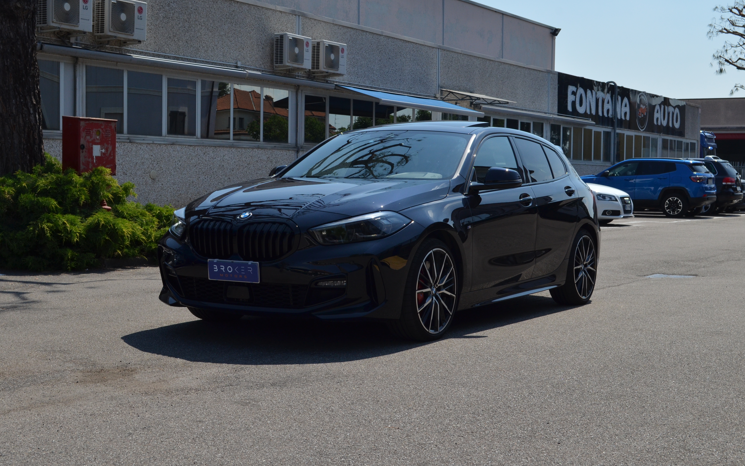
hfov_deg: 37.8
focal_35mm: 54
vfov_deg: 24.2
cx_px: 372
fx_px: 1086
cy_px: 222
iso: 400
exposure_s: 1/1250
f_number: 9
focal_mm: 35
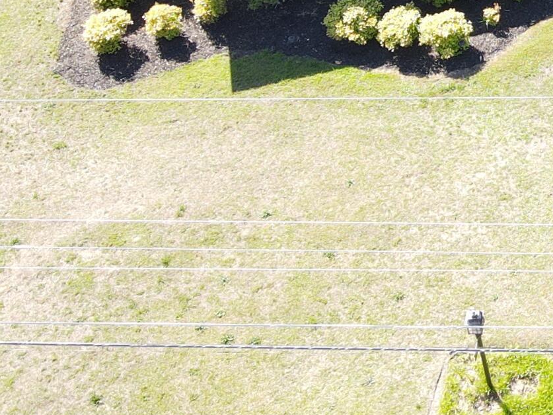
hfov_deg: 20.3
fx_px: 1374
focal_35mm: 86
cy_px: -125
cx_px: 768
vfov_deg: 16.3
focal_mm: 4.5
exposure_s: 1/100
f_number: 2.8
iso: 100
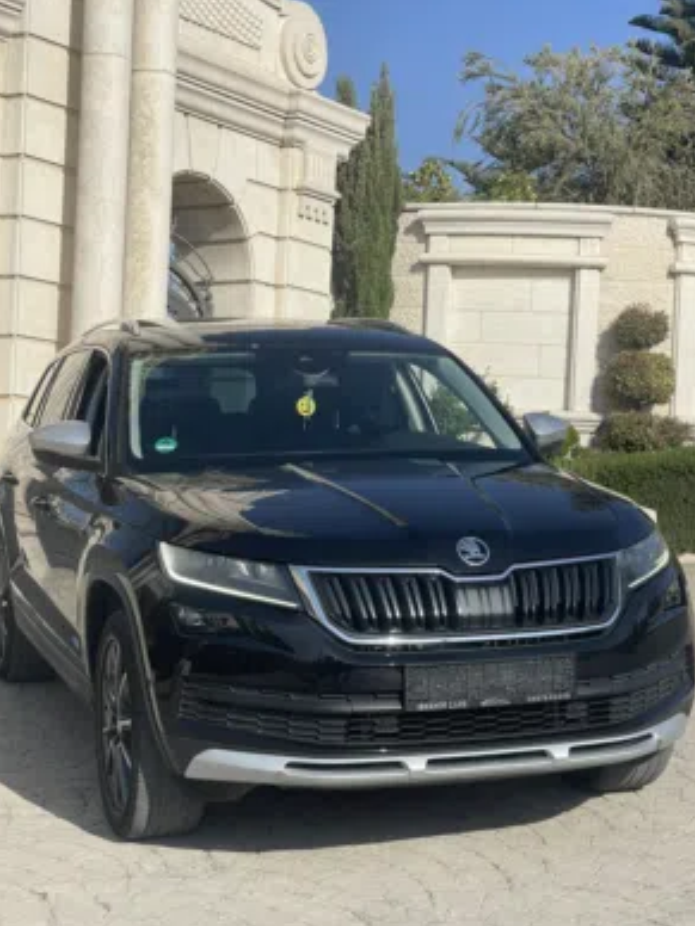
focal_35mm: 66
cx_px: 346
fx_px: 1767
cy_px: 473
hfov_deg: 22.3
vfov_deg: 29.4
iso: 20
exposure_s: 1/1815
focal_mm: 7.5
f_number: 2.2
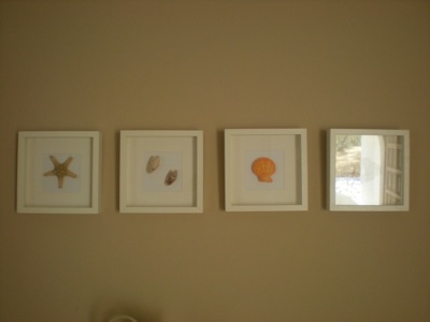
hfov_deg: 49.0
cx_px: 215
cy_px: 161
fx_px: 472
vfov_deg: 37.7
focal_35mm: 38
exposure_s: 1/49
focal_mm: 6.3
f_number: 3.1
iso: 200
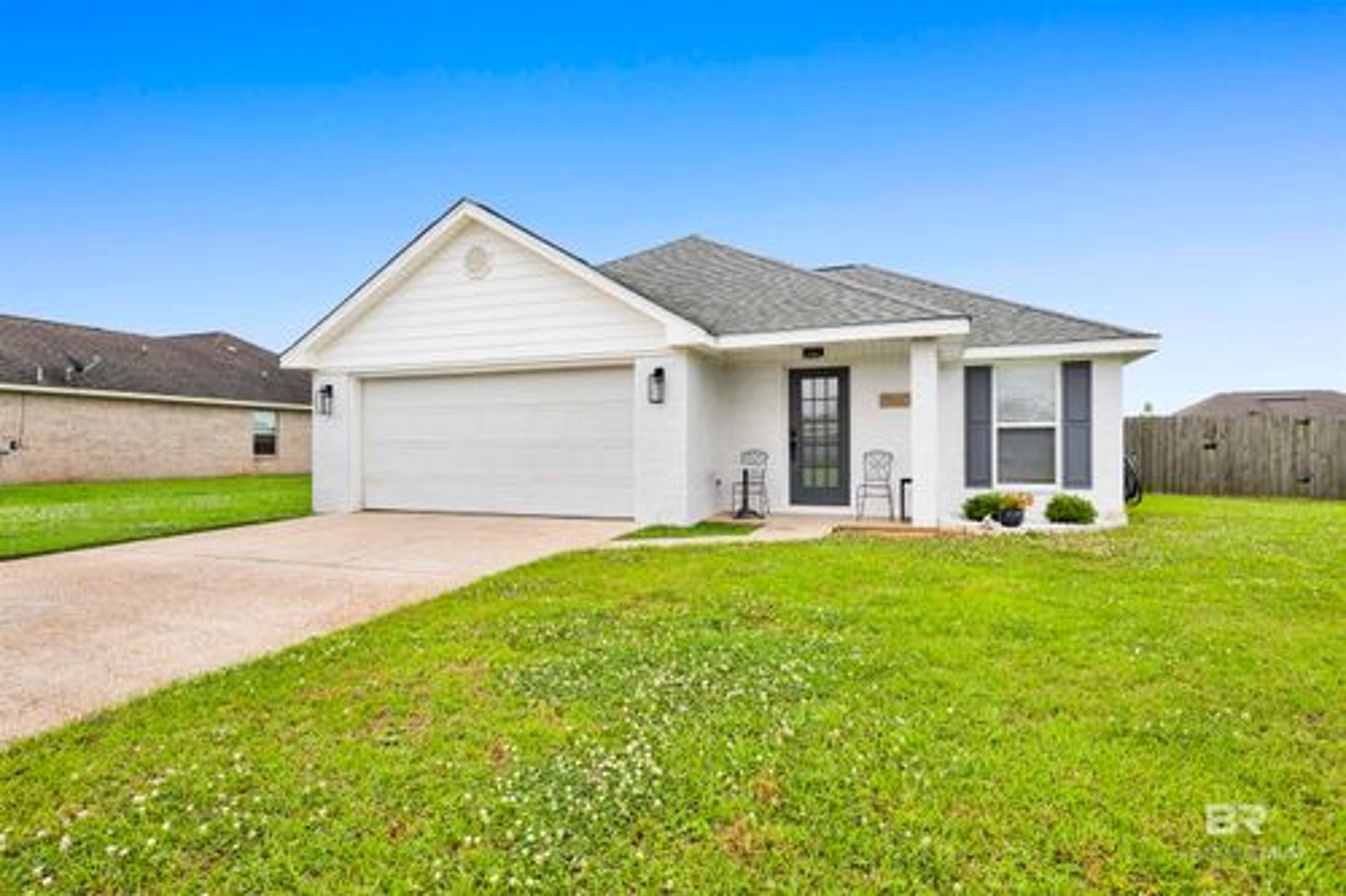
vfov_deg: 65.9
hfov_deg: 88.5
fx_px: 691
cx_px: 673
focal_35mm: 18
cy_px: 448
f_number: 11
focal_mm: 18.5
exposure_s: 1/250
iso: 400
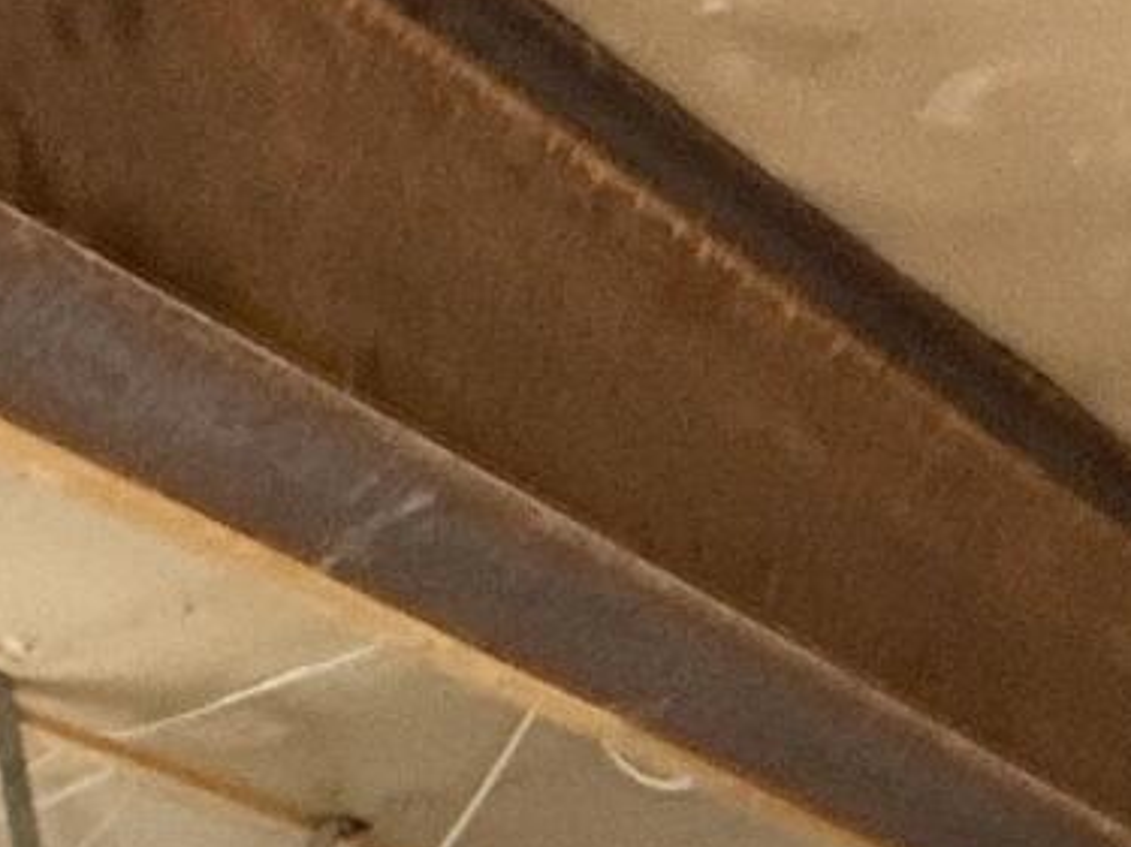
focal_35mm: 112
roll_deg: +0.3
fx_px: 3658
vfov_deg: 10.4
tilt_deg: -6.7
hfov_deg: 16.4
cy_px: 2345
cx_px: -434
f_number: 2.2
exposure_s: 1/120
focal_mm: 2.22
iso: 200
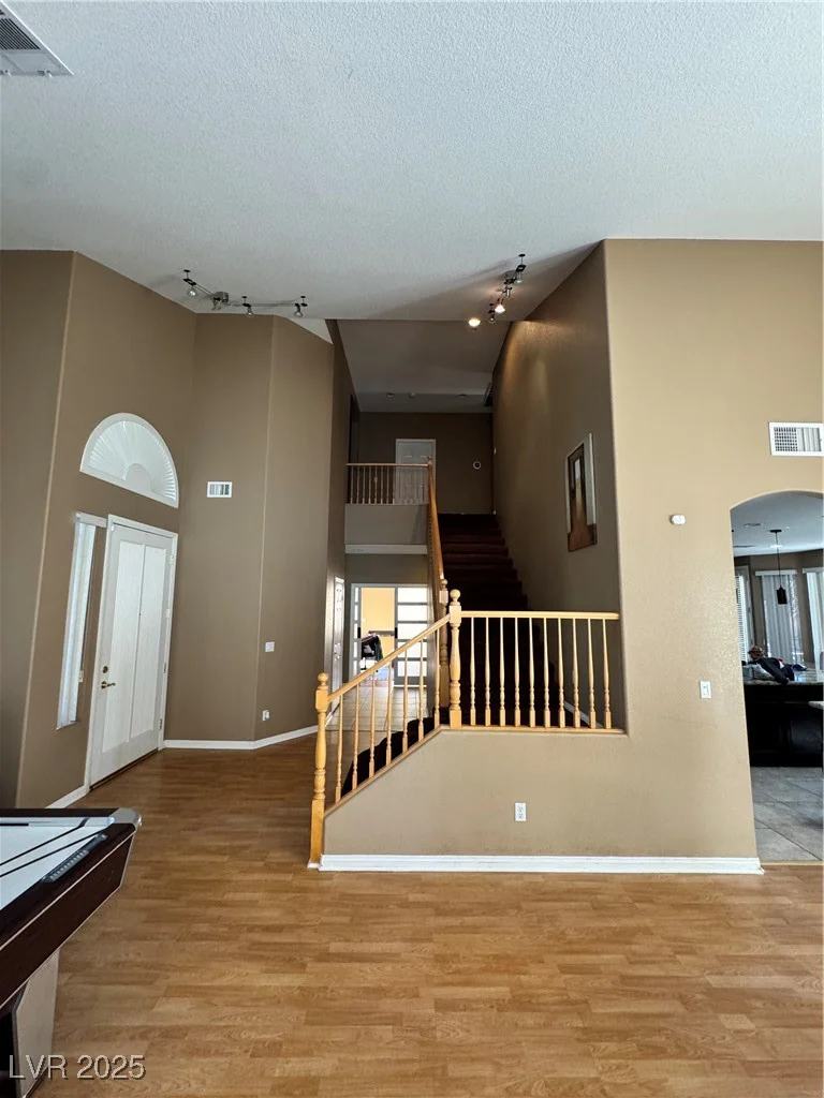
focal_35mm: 14
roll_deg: +0.0
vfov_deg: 102.1
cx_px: 412
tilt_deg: +6.7
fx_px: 444
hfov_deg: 85.7
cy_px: 549
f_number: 2.2
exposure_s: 1/60
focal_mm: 2.22
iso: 400
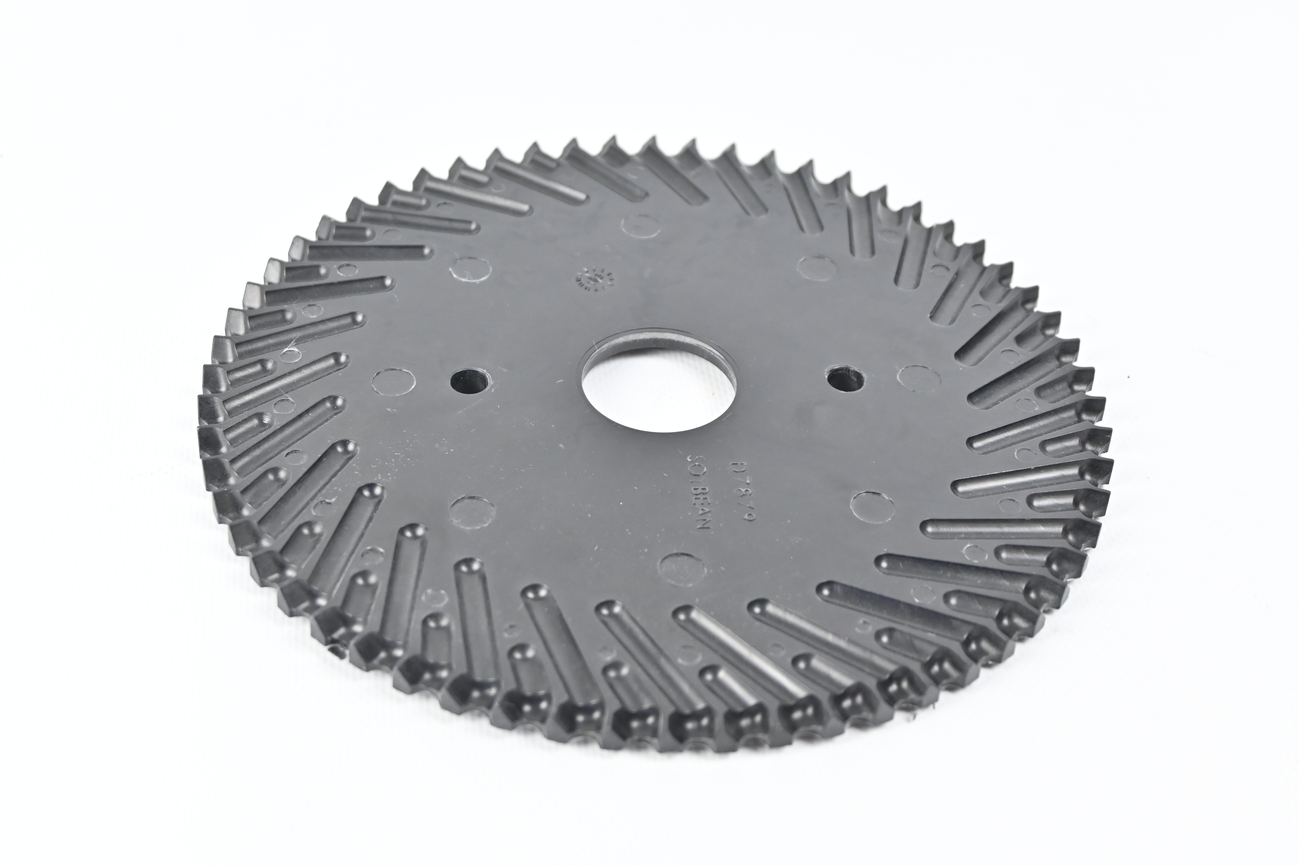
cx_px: 650
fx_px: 1759
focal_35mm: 49
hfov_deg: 40.5
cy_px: 433
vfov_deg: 27.7
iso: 800
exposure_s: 1/125
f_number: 5
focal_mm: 32.5
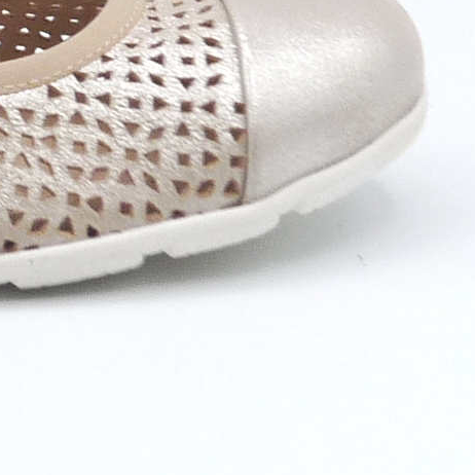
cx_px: -269
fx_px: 2329
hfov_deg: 11.1
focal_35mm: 150
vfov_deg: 11.5
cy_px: -12
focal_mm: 4.8
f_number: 5
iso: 100
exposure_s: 1/200
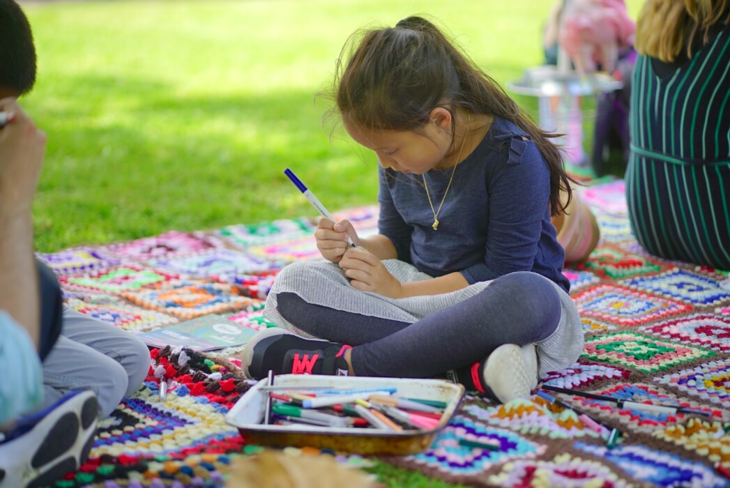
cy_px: 244
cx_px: 365
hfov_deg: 23.9
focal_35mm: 85
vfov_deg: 16.1
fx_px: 1725
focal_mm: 85
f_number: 1.8
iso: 100
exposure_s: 1/500
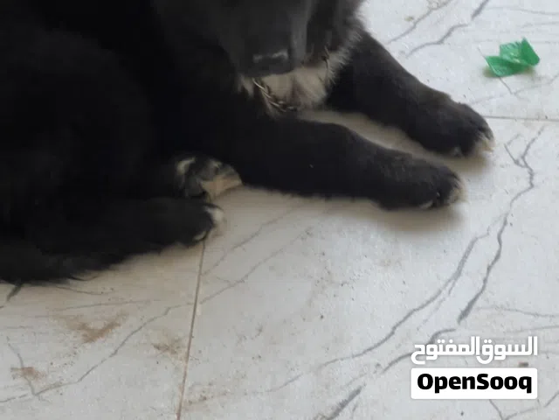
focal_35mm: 77
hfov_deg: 25.3
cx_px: 280
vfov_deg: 19.1
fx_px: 1243
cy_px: 210
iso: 100
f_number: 2.8
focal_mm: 9
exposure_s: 1/99
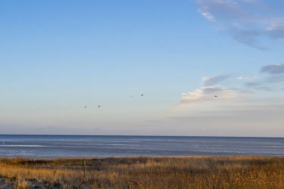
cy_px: 94
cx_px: 142
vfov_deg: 18.2
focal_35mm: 75
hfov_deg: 27.0
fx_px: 592
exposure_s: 1/800
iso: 1000
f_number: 7.1
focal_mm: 50
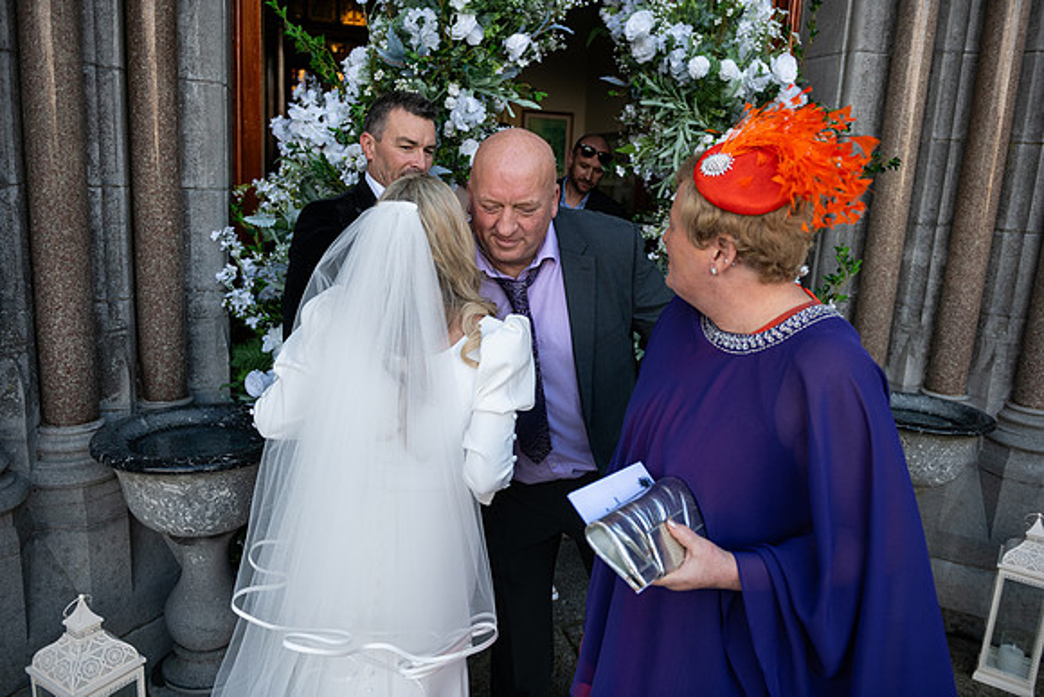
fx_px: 783
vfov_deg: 48.0
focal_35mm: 27
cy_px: 348
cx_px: 522
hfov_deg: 67.4
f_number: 3.5
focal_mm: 27
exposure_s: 1/1600
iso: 500
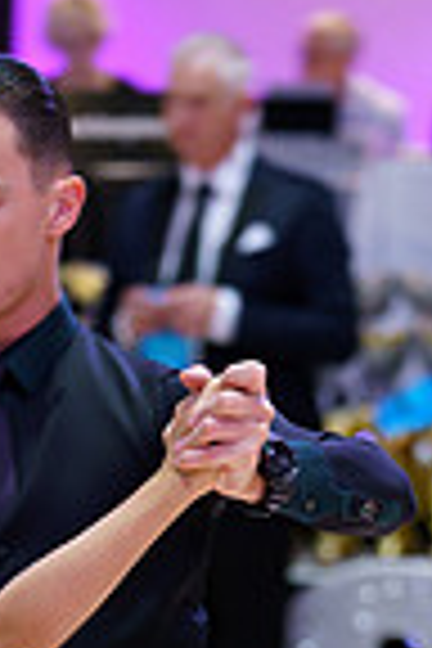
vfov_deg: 6.1
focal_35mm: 332
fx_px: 5976
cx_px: 135
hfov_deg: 4.1
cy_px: 968
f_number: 2.8
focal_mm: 106
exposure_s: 1/200
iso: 1600
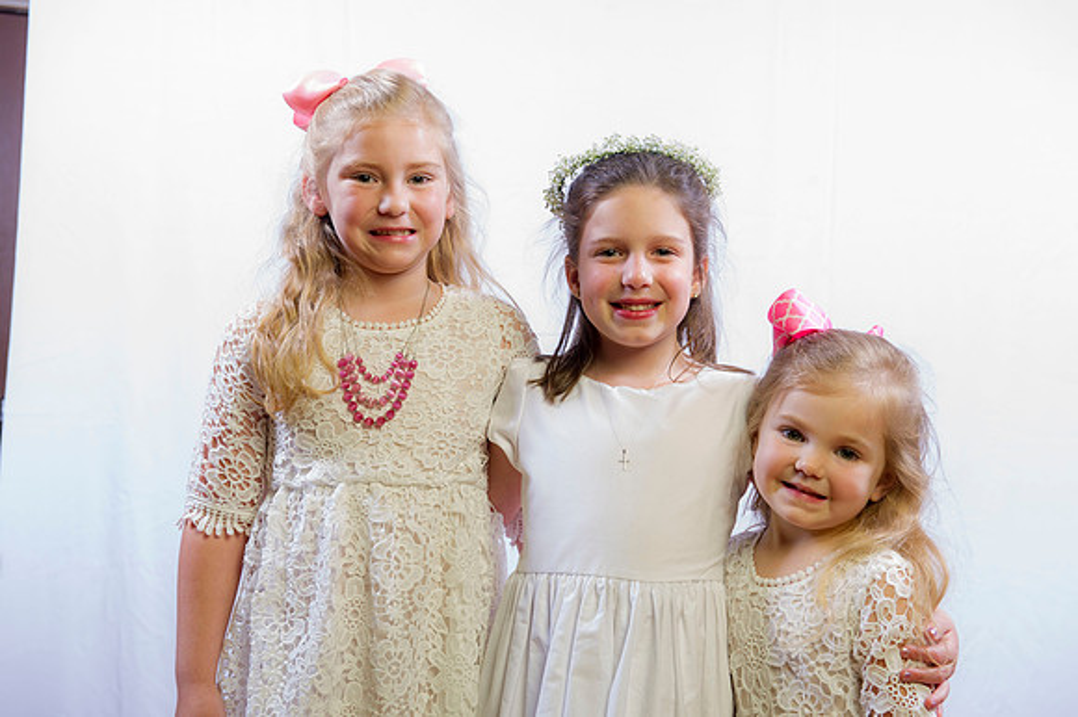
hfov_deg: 35.7
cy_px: 358
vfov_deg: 24.2
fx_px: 1676
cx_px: 539
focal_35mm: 56
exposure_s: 1/160
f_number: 6.3
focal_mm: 56
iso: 100
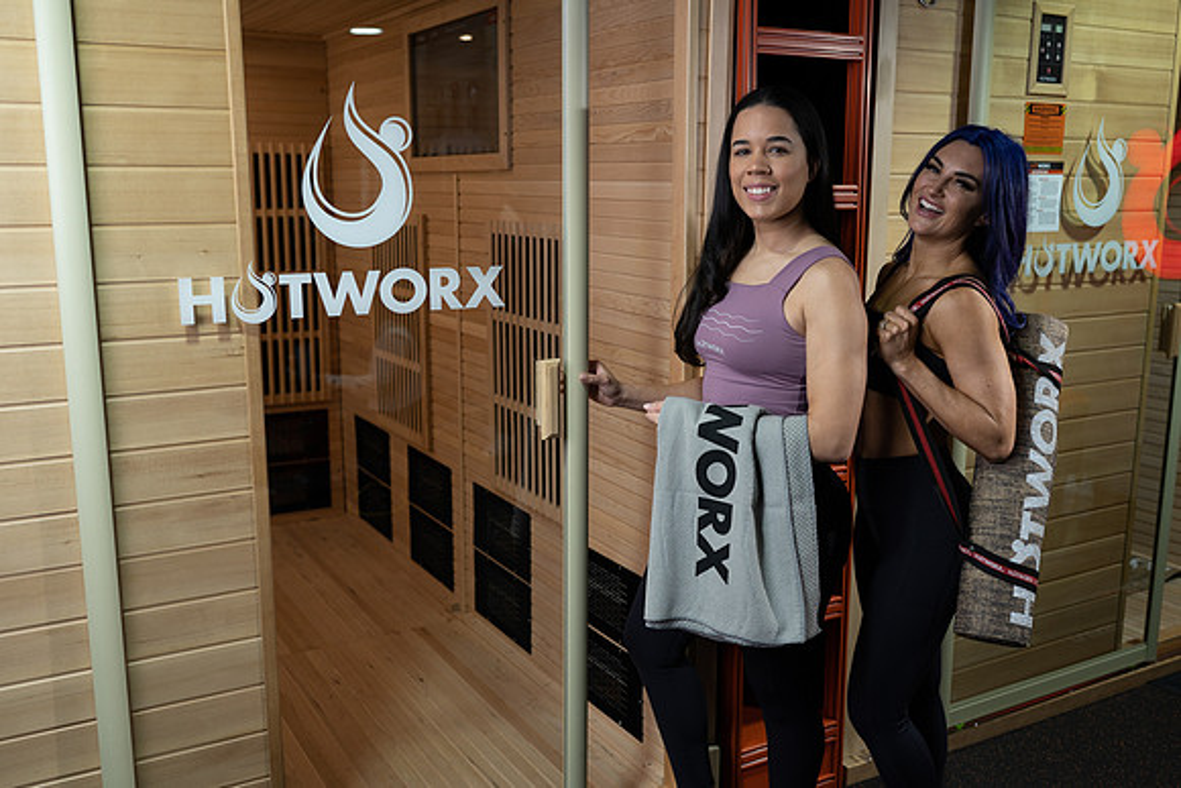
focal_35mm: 35
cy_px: 394
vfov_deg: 37.9
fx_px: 1148
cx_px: 590
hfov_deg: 54.4
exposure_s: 1/125
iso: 200
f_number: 2.8
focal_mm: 35
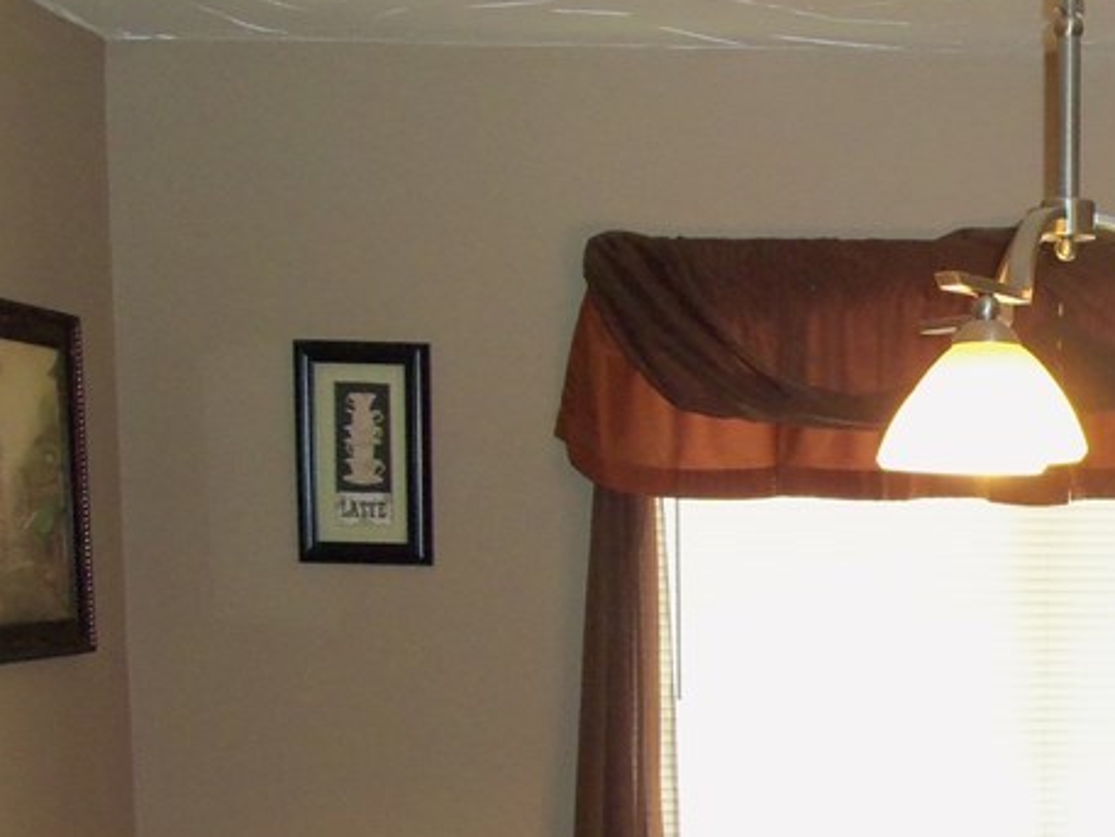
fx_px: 2094
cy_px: 825
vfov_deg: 21.8
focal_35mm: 65
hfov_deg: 28.1
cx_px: 1108
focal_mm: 5.2
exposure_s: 1/30
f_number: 3.4
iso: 200
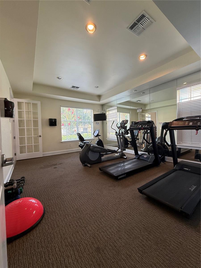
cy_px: 134
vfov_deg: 102.1
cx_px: 100
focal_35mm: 14
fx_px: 108
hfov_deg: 85.7
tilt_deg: -1.2
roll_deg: +1.2
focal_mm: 2.22
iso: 125
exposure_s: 1/120
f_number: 2.2
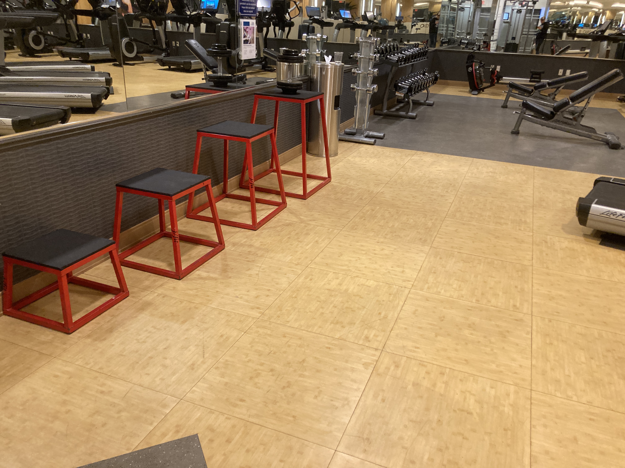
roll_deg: -2.8
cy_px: 234
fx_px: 506
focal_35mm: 28
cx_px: 312
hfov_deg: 63.4
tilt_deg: -22.7
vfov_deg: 49.7
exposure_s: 1/60
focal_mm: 3.99
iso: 250
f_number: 1.8
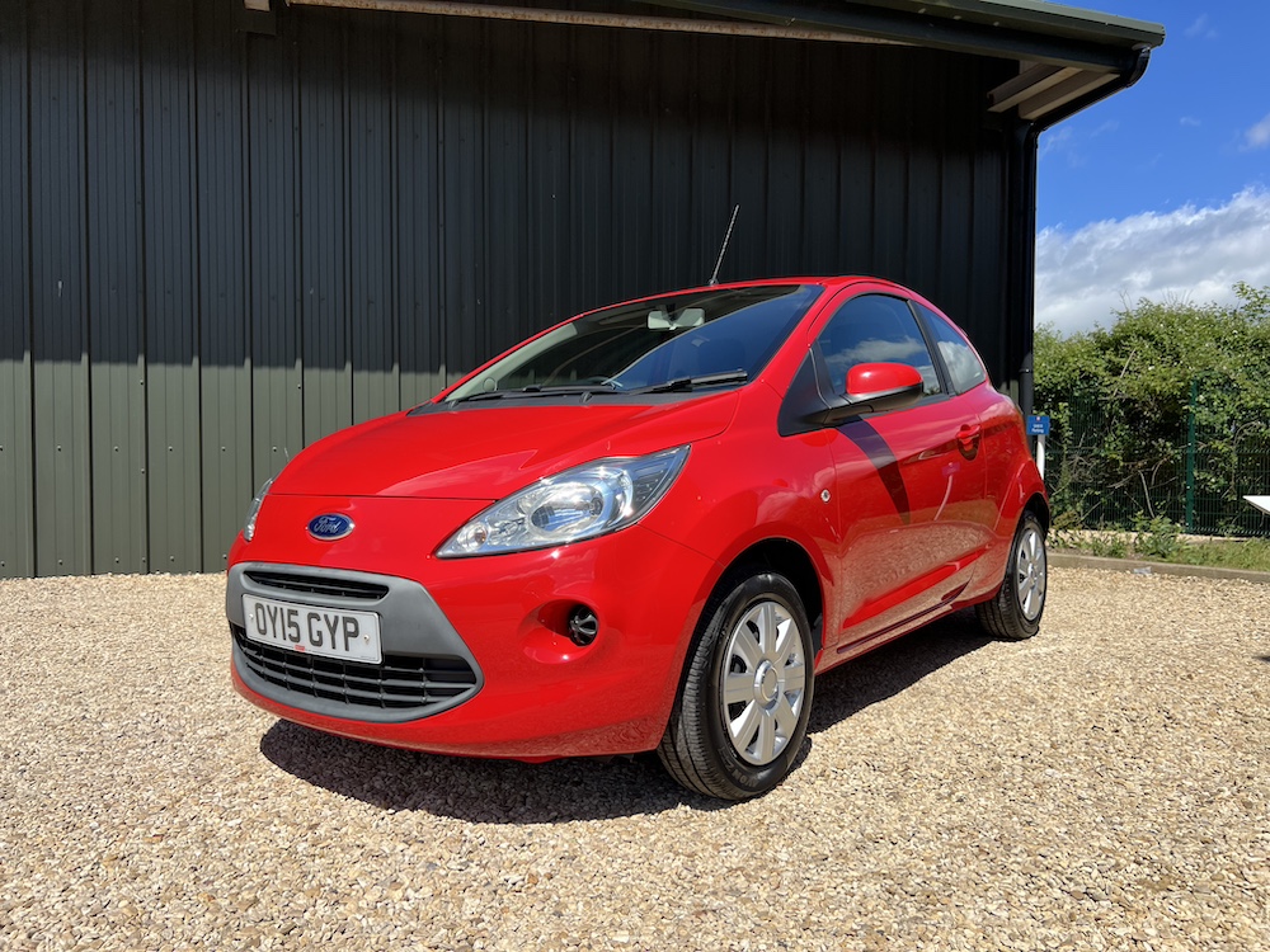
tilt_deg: -2.0
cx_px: 635
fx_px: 954
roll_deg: +1.7
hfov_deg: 67.3
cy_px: 476
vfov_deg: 53.1
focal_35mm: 26
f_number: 1.5
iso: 50
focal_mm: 5.7
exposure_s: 1/3831
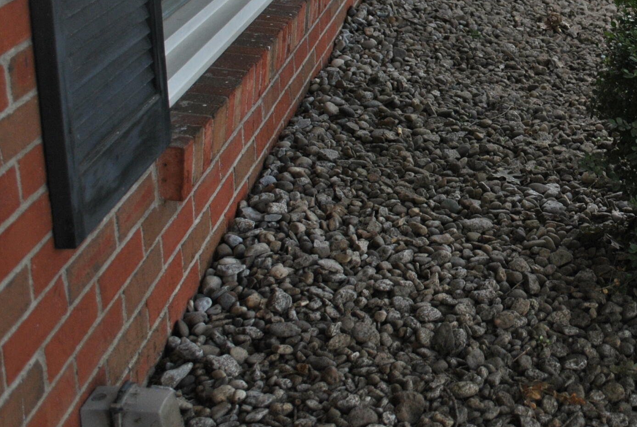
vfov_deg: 20.5
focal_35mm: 65
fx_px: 1151
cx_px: 557
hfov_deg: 29.8
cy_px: 24
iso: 200
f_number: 4
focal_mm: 20
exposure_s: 1/60
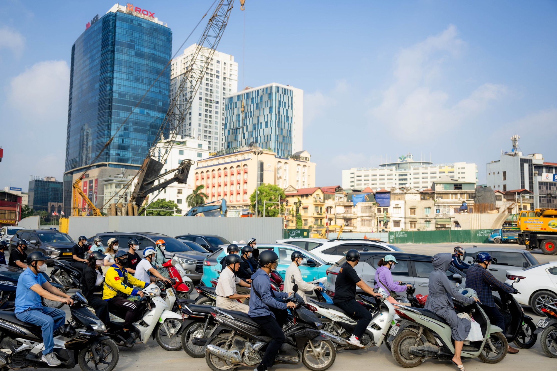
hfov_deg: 61.9
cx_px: 278
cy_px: 186
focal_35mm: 30
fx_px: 464
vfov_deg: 43.6
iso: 100
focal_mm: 30
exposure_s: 1/1000
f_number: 3.5
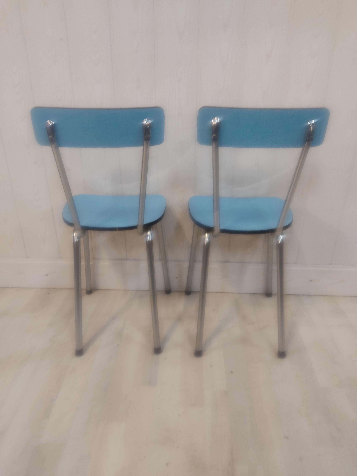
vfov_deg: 67.3
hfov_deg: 53.1
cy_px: 238
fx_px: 358
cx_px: 178
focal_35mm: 26
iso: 776
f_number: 1.79
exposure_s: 1/33
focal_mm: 4.74
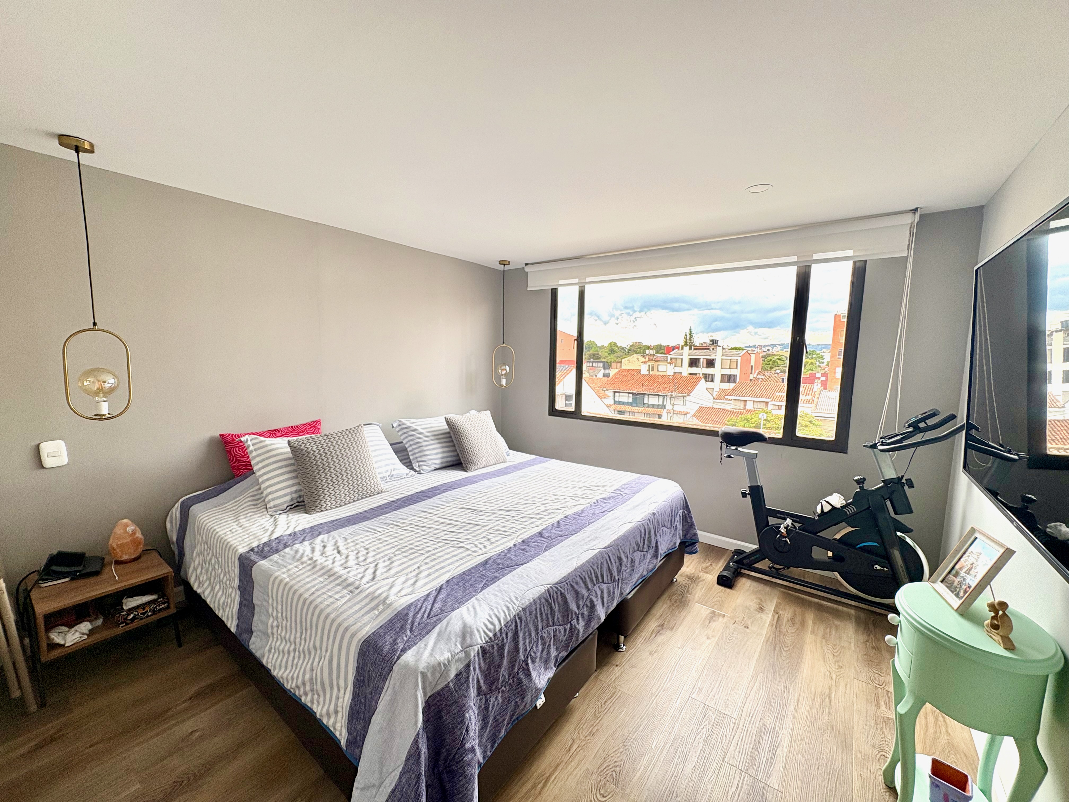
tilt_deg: -6.3
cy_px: 401
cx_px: 534
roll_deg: -1.4
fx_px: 432
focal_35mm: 14
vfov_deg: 85.7
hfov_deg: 102.1
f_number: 2.2
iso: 64
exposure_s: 1/146
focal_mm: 2.22
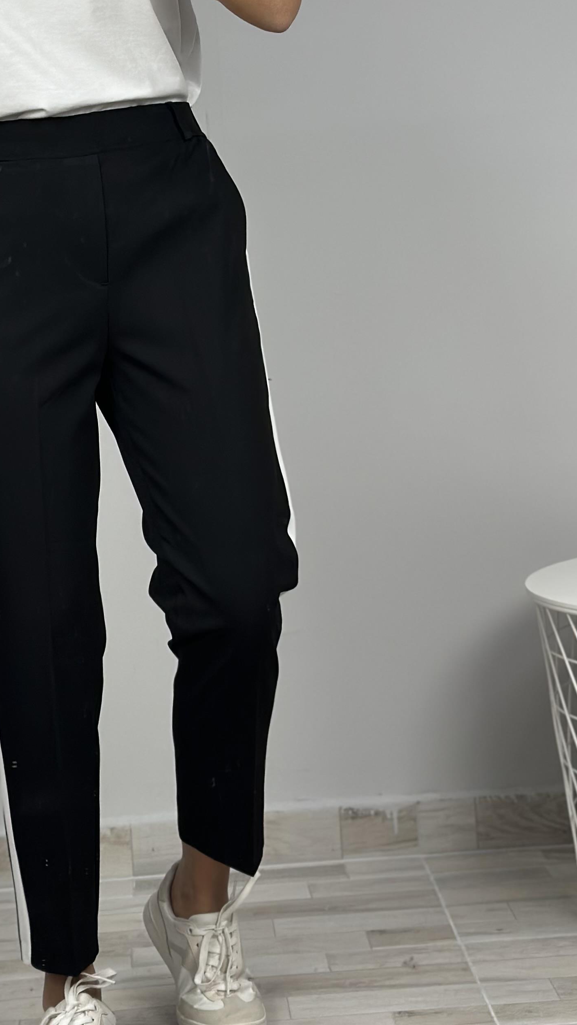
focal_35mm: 84
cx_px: 104
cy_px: 378
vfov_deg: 25.2
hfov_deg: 14.3
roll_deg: +3.4
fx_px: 2285
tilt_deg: -32.3
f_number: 1.78
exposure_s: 1/100
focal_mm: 6.86
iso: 100
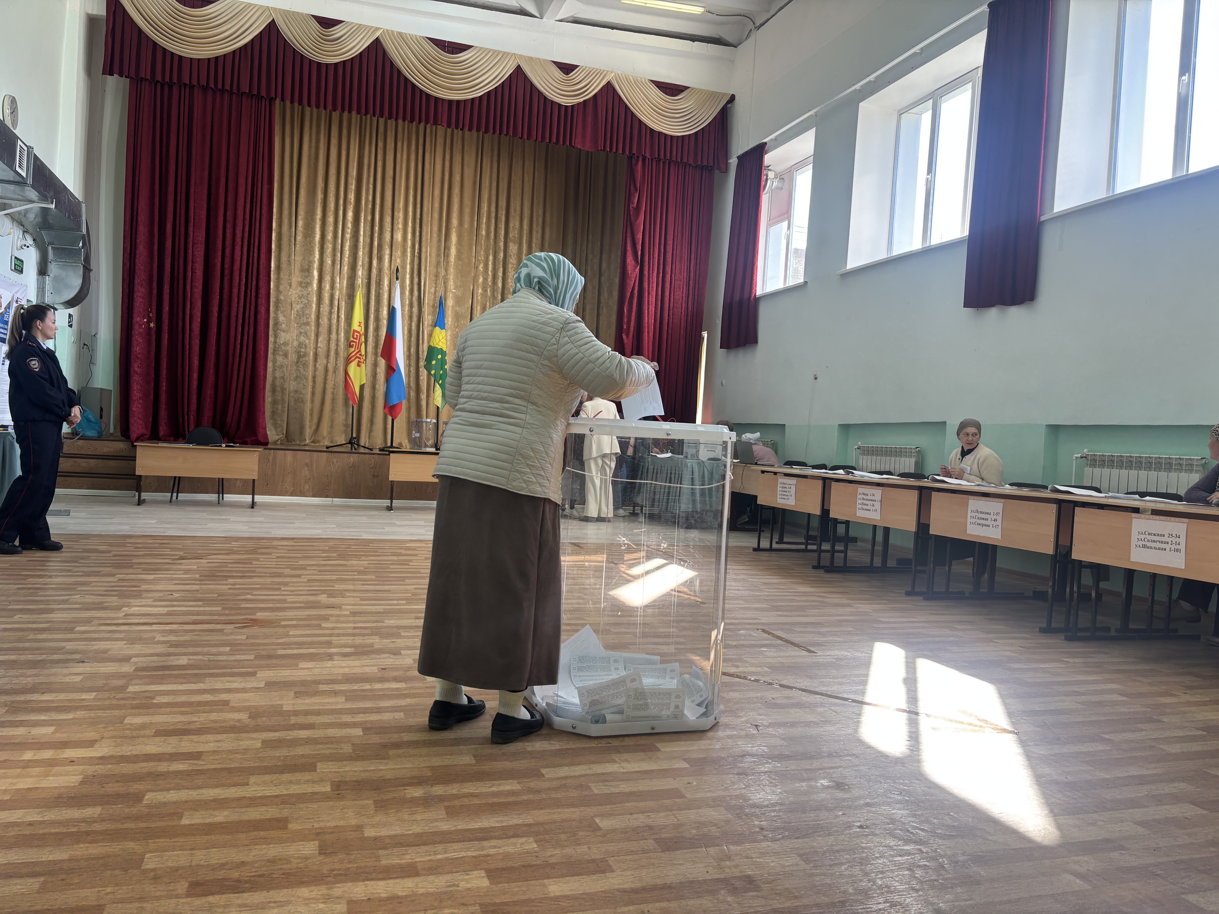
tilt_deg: -1.5
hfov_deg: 67.3
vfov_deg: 53.1
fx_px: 916
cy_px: 457
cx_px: 610
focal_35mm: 26
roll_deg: -3.3
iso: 40
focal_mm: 5.96
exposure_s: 1/100
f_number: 1.6
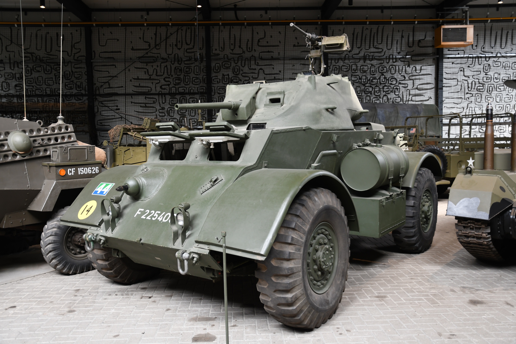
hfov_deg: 57.2
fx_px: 473
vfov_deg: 40.0
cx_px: 258
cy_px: 172
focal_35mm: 33
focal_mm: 22
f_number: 3
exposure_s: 1/40
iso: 320
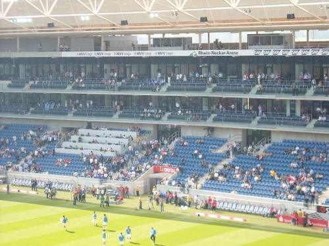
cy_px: 123
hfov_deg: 18.7
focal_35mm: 105
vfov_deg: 14.1
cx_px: 164
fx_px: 998
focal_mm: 17.1
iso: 64
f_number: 4.7
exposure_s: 1/80
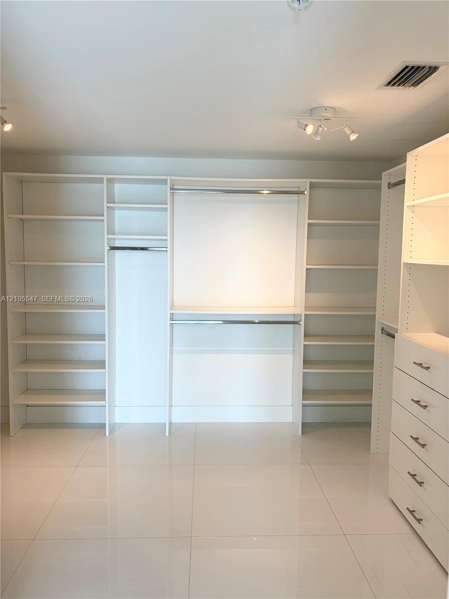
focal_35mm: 26
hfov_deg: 53.1
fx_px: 450
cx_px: 224
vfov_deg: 67.3
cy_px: 300
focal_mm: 5.96
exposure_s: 1/120
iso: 50
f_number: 1.6
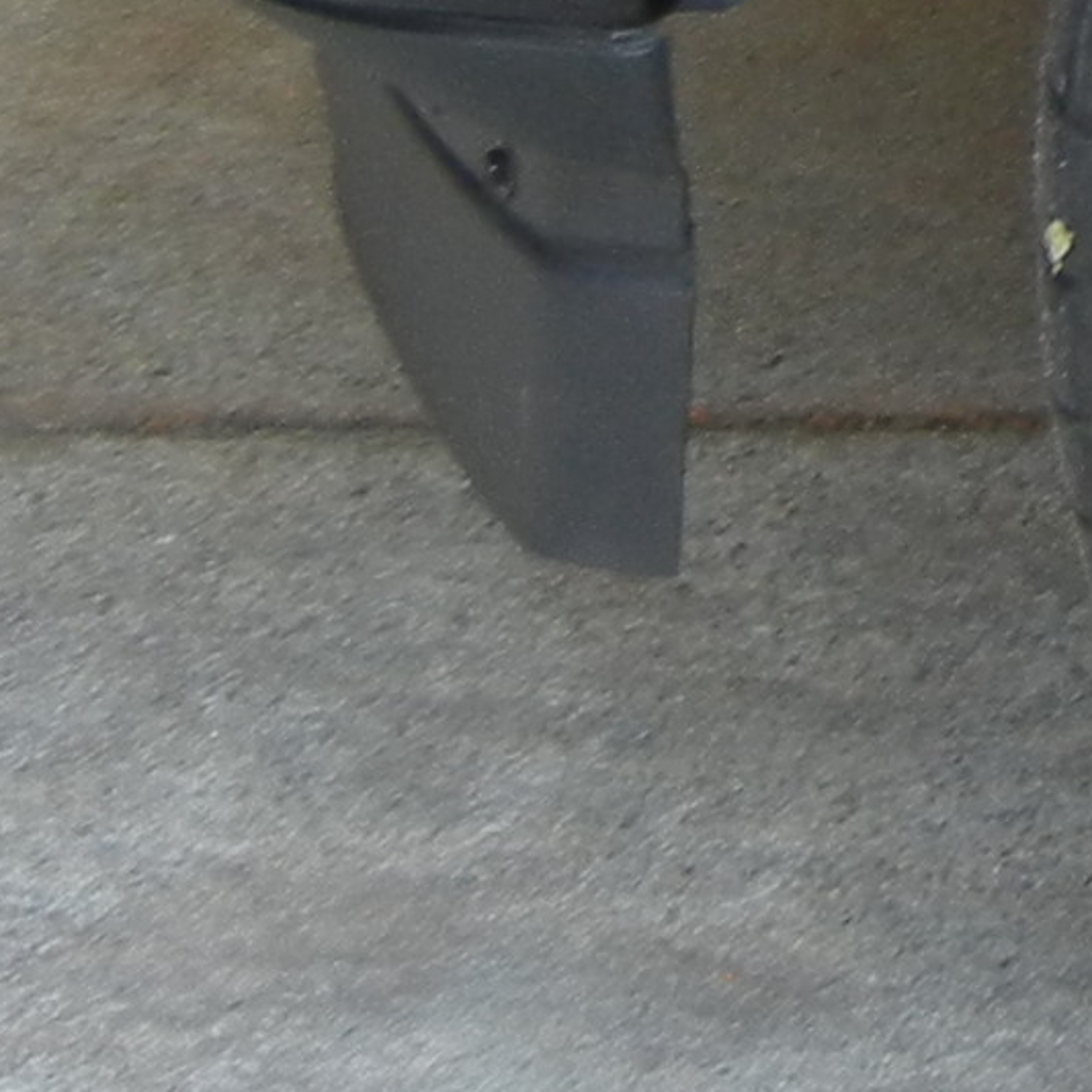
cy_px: -1039
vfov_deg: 8.4
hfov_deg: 7.8
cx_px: 3137
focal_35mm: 199
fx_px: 7102
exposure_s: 1/34.8
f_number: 3.5
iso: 160
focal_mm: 5.4
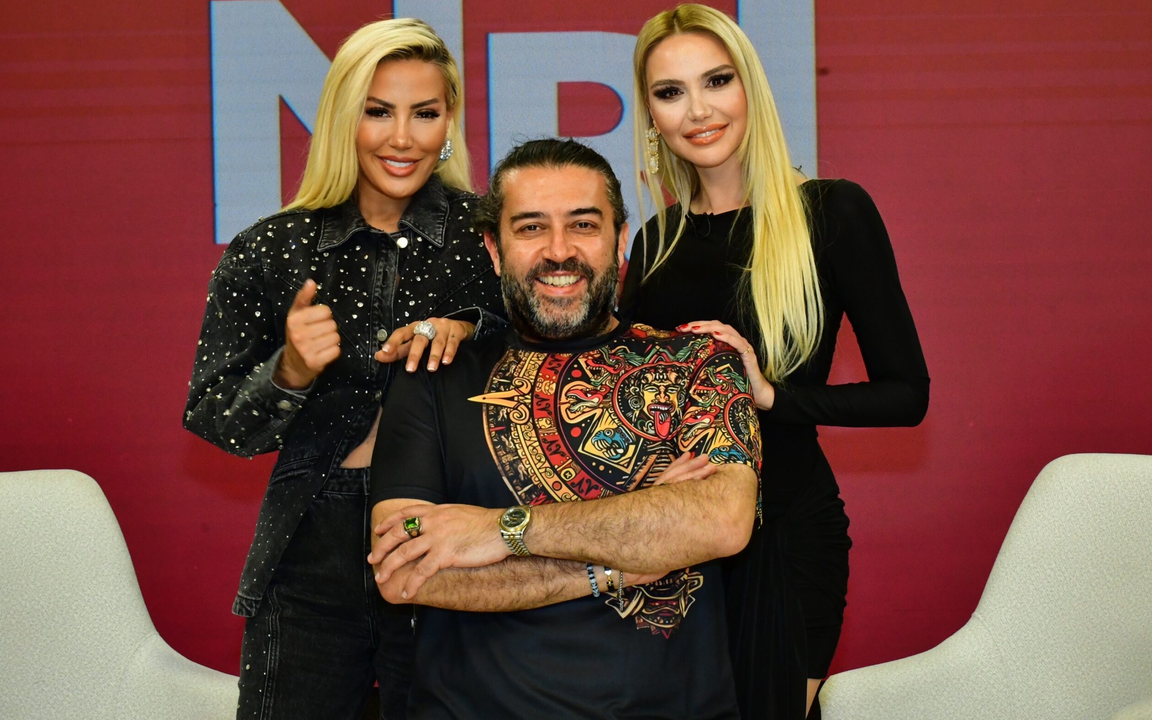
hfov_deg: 27.5
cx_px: 565
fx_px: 2355
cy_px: 351
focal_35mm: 75
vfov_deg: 17.4
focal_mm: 48
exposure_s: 1/100
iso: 3200
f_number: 18
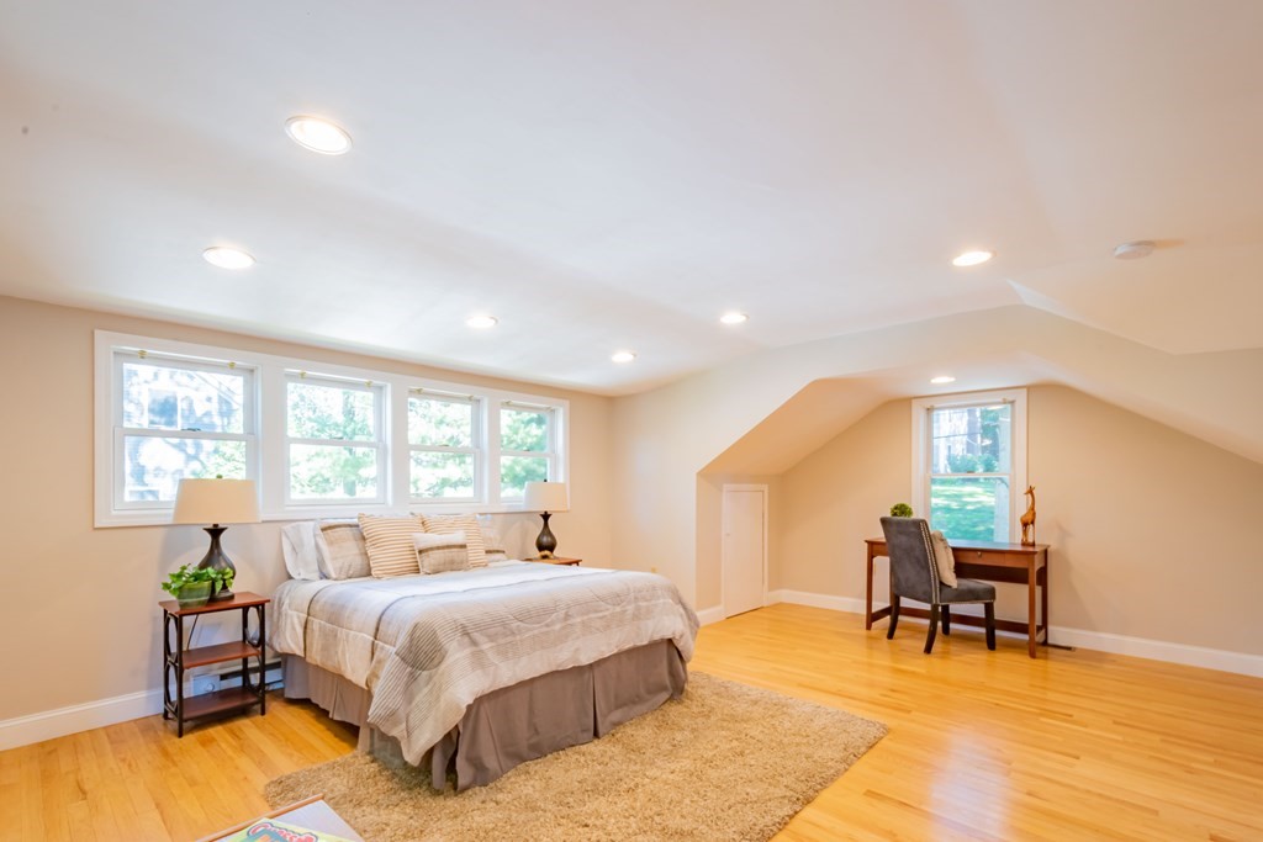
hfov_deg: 100.4
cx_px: 632
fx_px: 526
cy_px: 421
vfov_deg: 77.3
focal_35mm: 15
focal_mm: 10
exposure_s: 1/5
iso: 250
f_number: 22
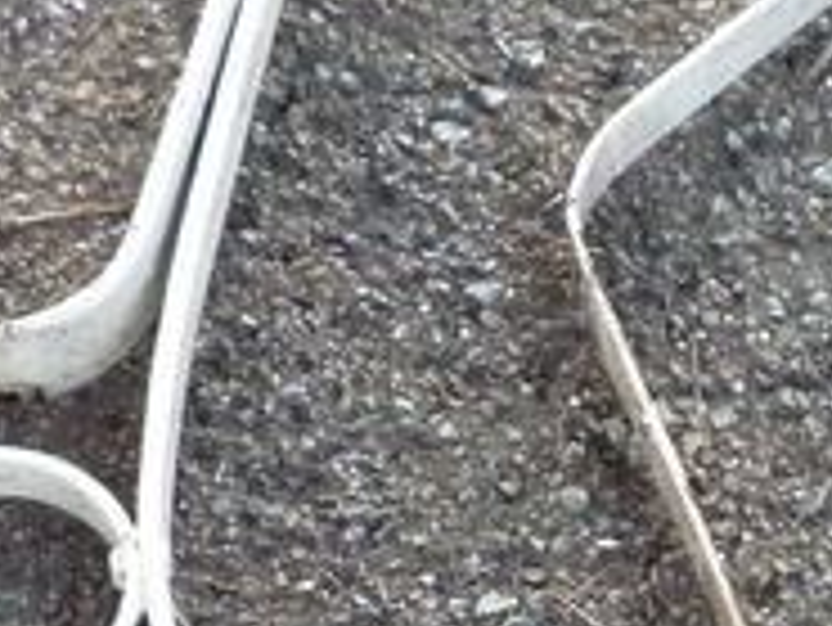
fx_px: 3896
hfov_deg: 12.0
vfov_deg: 9.1
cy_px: 698
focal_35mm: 162
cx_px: 877
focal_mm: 5.2
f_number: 3.3
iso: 250
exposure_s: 1/30
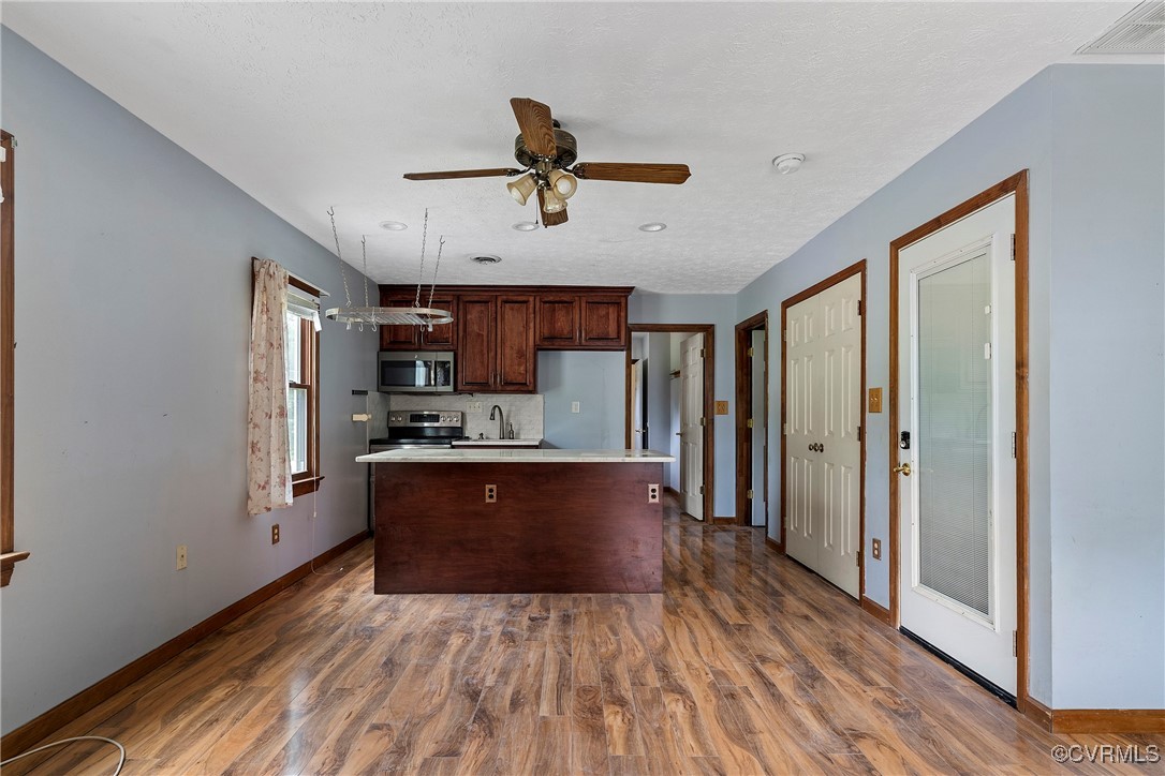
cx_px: 582
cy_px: 388
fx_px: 550
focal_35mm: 17
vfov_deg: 70.4
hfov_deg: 93.3
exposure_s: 1/8
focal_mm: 17
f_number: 8
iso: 640
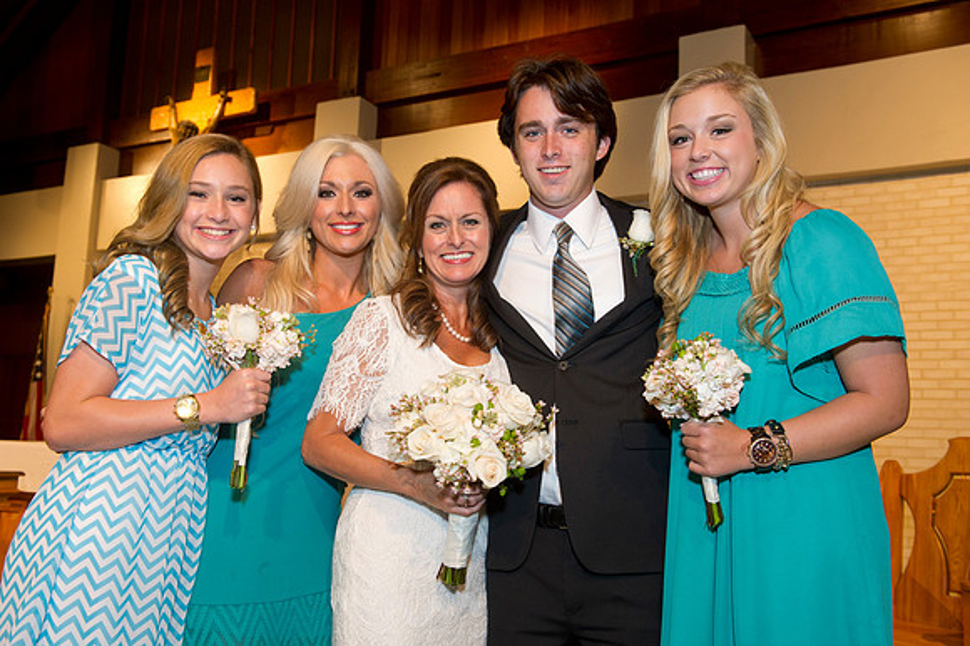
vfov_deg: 36.8
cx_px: 485
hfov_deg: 53.2
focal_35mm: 36
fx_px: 969
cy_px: 323
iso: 1600
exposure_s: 1/100
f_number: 5.6
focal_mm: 36
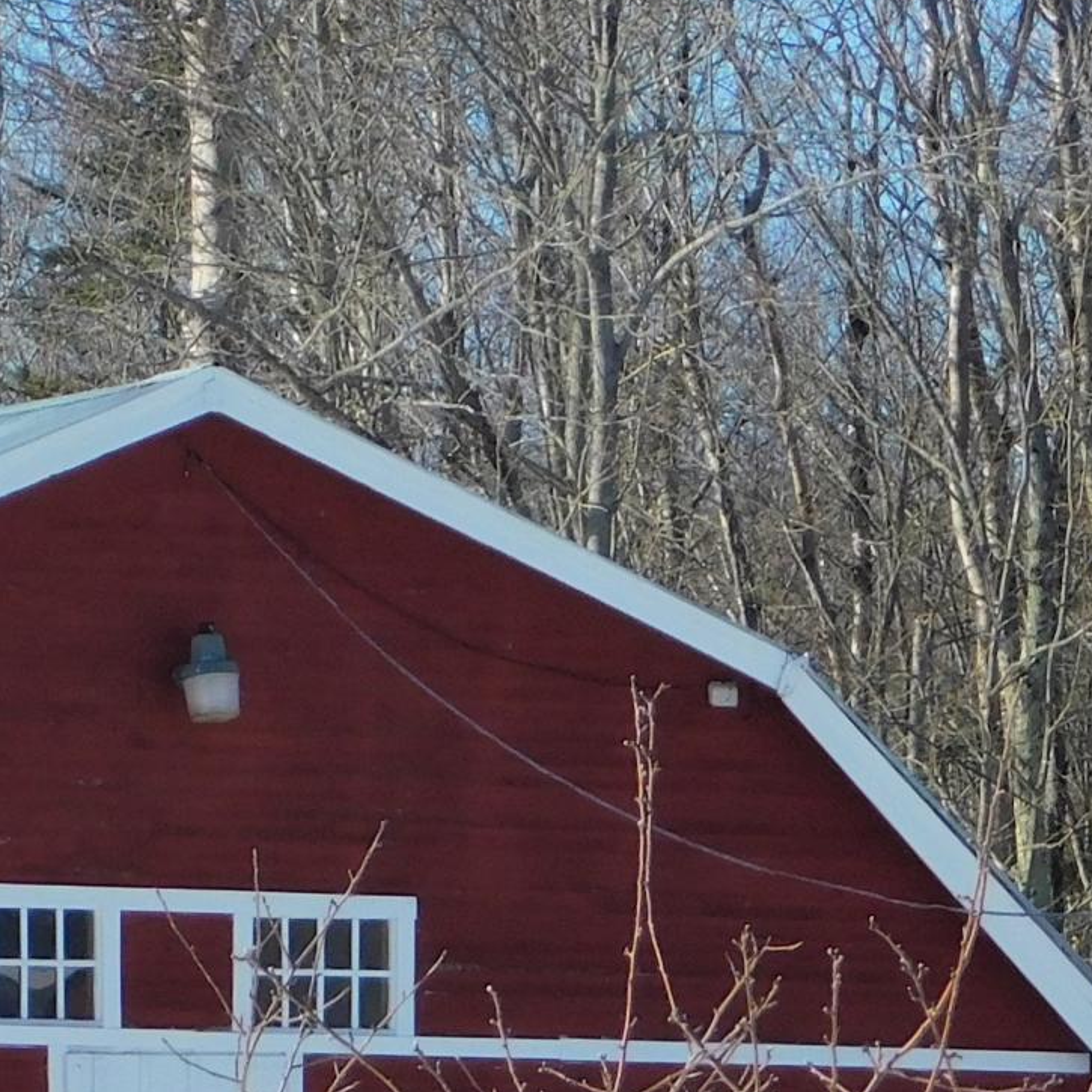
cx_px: 137
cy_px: 925
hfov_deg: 3.2
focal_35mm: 541
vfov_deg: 3.2
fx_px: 19308
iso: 125
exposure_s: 1/640
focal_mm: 26.3
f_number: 5.1
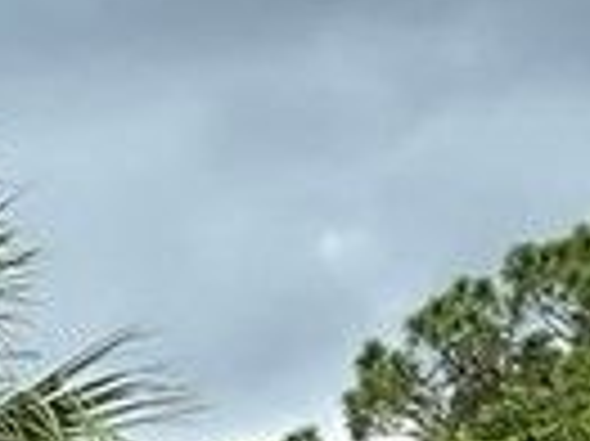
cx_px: -847
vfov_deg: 5.9
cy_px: 1476
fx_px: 3865
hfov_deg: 8.0
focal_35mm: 227
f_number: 1.8
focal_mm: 3
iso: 20
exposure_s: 1/177
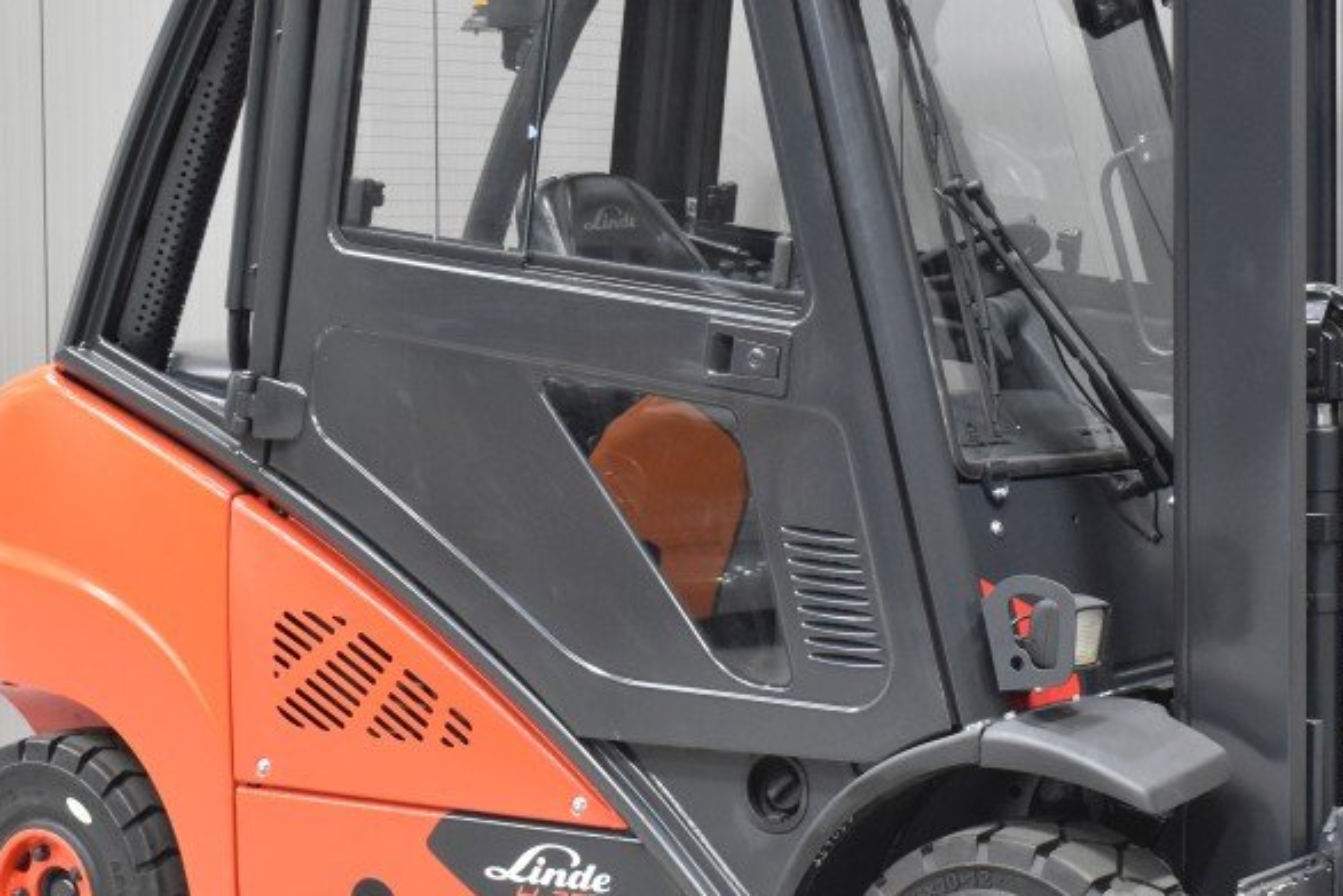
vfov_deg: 15.4
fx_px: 3322
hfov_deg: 22.8
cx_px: 896
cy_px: 458
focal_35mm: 89
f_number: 7.1
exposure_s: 1/13
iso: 1600
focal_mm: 29
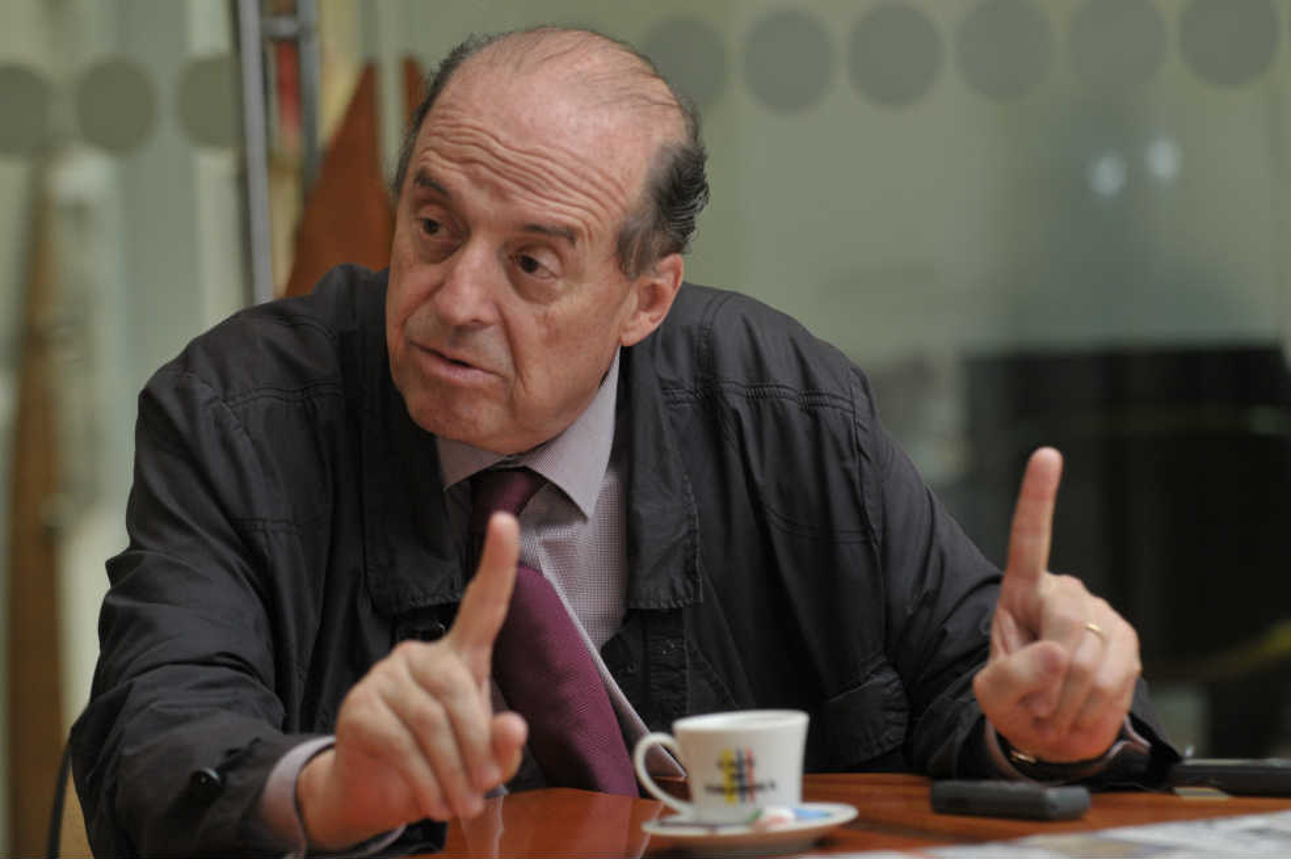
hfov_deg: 13.0
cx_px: 646
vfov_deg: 8.7
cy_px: 430
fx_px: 5645
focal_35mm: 158
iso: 500
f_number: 2.8
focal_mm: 105
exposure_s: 1/60
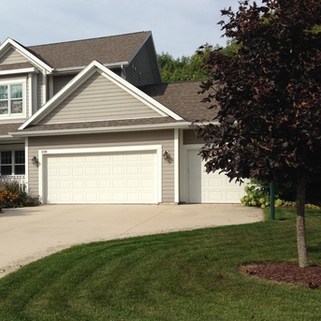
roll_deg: -0.1
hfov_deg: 32.4
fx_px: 535
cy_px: 181
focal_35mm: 51
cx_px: 62
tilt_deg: -0.4
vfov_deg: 33.4
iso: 50
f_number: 2.4
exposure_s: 1/1748
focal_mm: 4.12
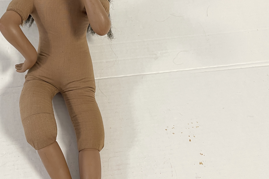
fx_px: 321
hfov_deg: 44.2
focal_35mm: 43
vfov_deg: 31.0
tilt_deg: -54.8
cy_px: 60
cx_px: 74
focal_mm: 5.1
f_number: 1.6
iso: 100
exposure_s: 1/50
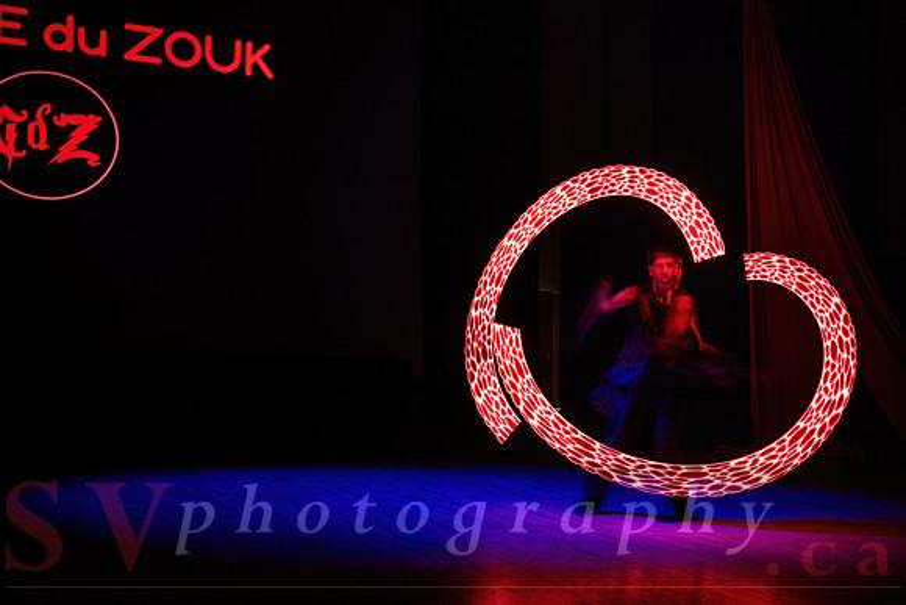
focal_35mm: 37
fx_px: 931
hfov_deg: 51.9
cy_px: 302
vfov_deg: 36.0
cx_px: 453
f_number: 4
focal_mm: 37
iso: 400
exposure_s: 1/4
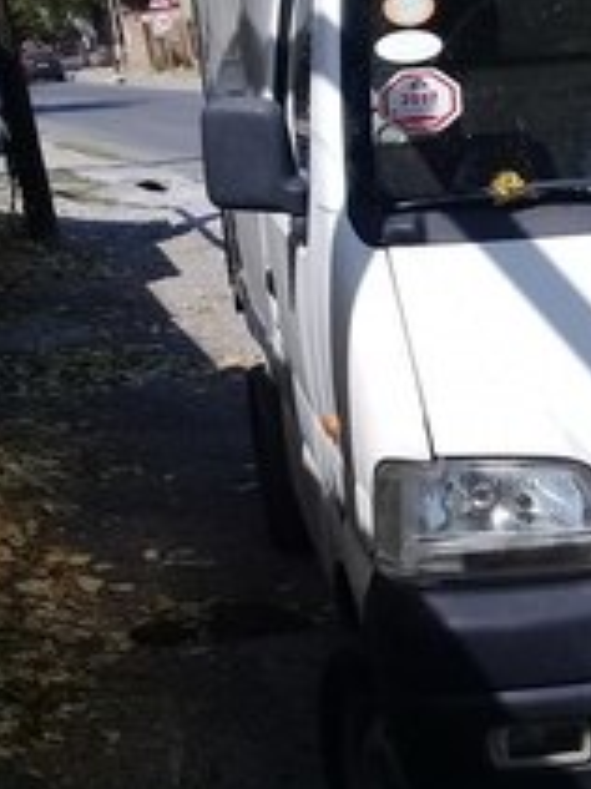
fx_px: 1663
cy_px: 505
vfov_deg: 26.6
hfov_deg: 19.2
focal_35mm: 73
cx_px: 666
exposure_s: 1/1495
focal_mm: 3.3
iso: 50
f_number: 2.2
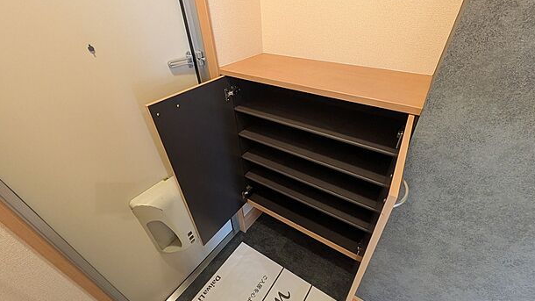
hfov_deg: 99.3
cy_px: 161
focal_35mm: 16
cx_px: 279
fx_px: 227
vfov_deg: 67.0
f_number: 2.2
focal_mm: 1.83
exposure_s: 1/24
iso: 313
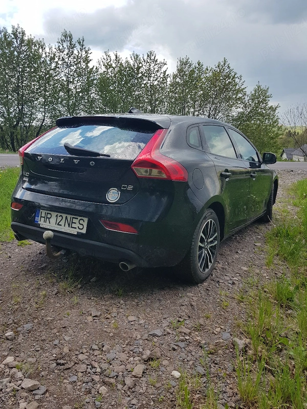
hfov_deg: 53.1
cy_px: 204
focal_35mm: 26
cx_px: 154
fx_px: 307
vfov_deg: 67.3
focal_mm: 4.2
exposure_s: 1/1250
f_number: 1.7
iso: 40
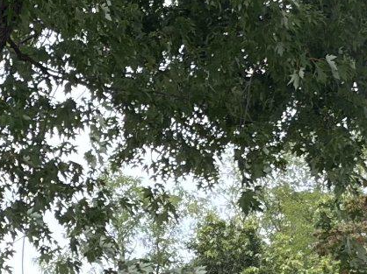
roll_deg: +1.5
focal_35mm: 255
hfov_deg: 7.7
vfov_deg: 5.8
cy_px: 359
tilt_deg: +8.6
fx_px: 2702
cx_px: 1
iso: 50
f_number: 1.6
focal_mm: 5.96
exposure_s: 1/1117
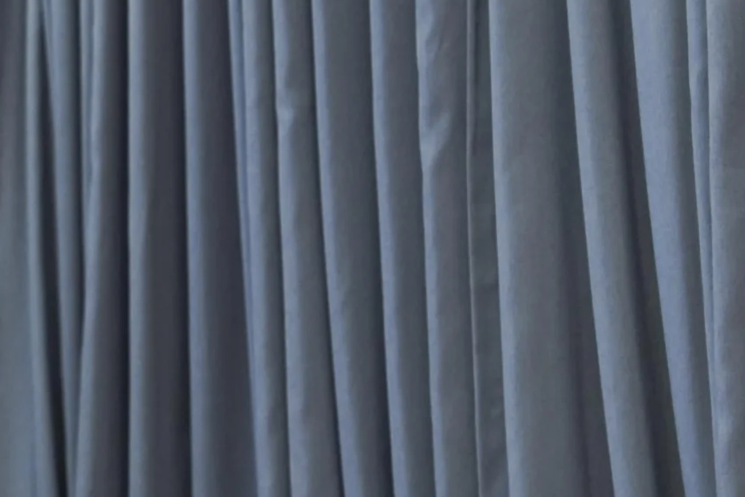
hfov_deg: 9.5
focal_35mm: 210
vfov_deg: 6.5
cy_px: 133
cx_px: -359
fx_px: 4346
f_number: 2.8
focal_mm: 70
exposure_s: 1/200
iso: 1250
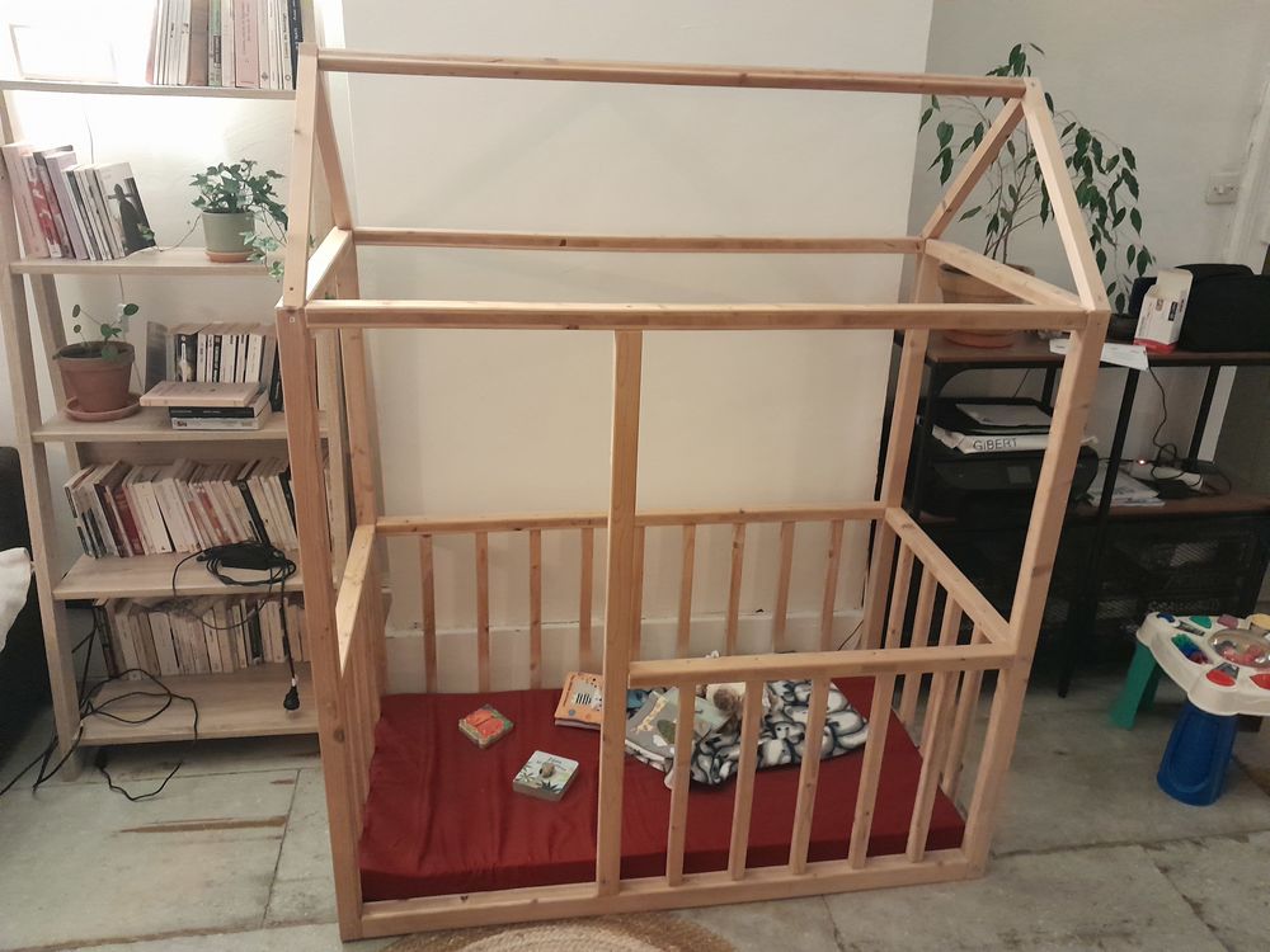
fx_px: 991
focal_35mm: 27
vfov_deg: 51.4
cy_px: 476
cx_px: 635
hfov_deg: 65.3
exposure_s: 1/20
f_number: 1.8
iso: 800
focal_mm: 4
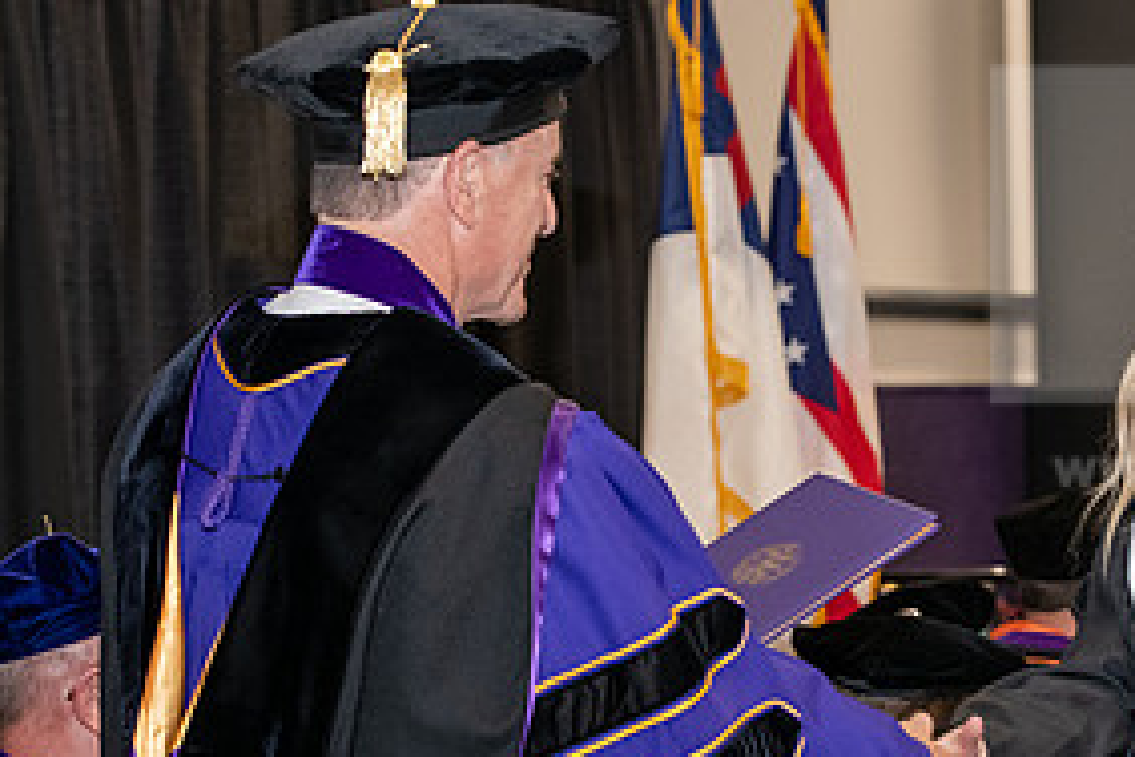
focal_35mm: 144
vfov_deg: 9.5
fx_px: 4540
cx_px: 869
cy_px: 554
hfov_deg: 14.2
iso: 2500
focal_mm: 70
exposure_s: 1/200
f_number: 5
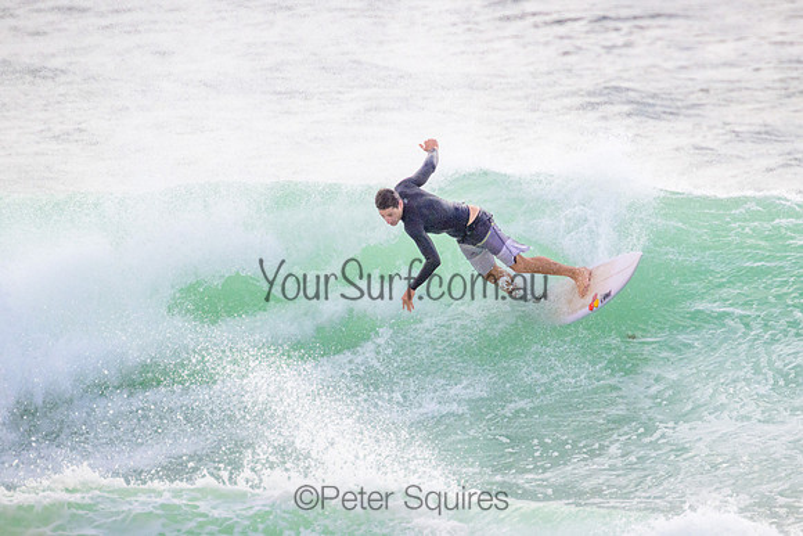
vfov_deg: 1.3
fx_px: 23056
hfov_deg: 2.0
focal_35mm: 1033
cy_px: 190
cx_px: 477
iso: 1100
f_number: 11
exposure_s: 1/2000
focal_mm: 800
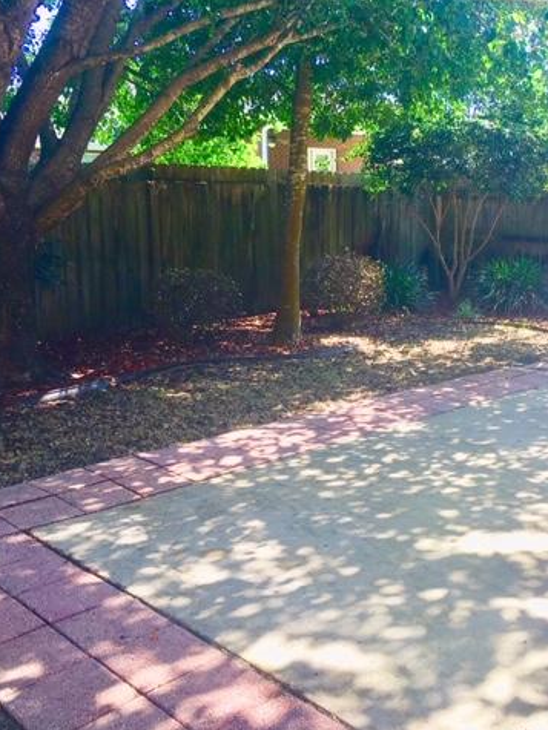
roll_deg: -0.5
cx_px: 379
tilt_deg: -9.8
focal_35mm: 39
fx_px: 823
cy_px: 365
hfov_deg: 36.3
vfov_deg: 47.9
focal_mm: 4.15
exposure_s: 1/326
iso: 25
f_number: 2.2
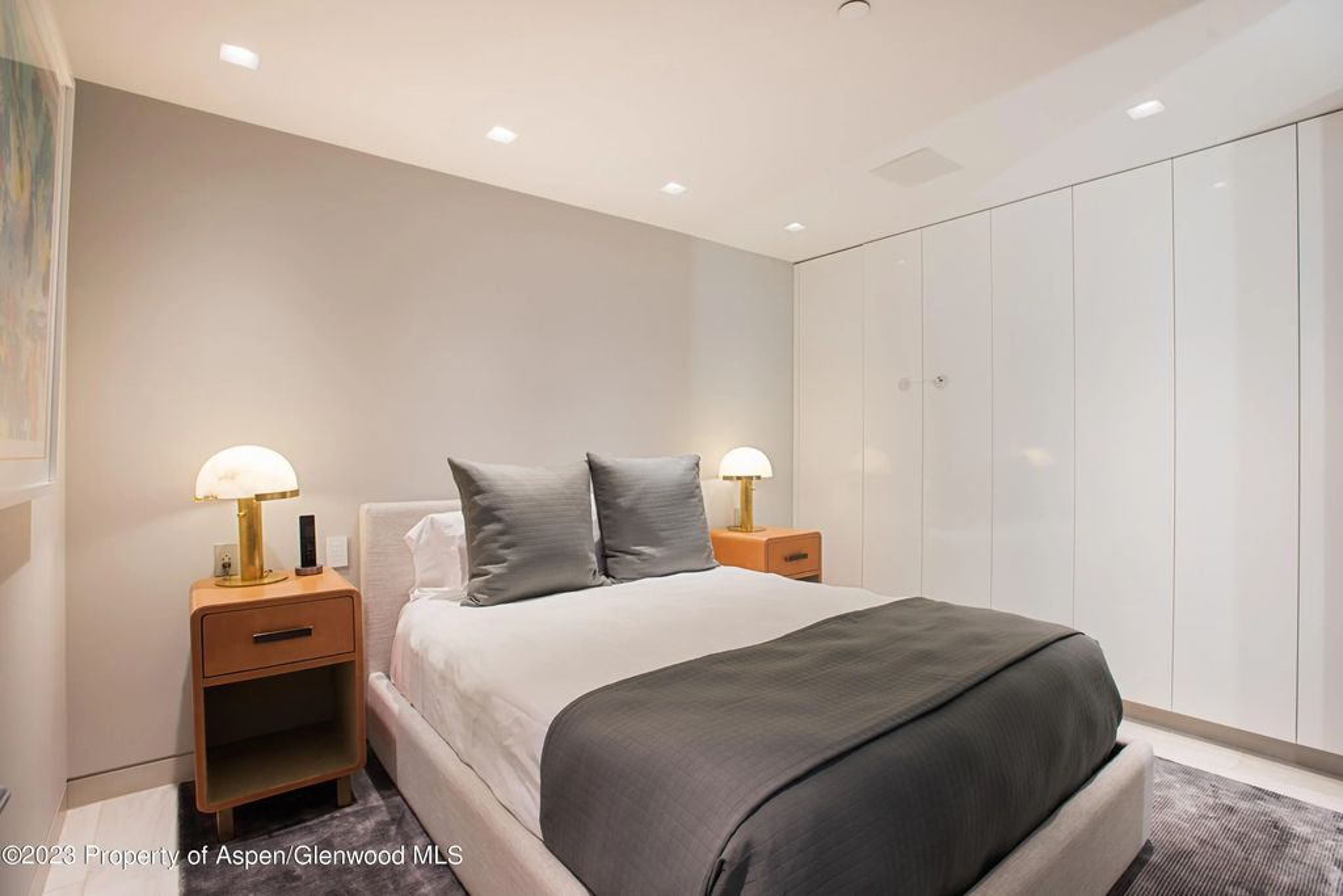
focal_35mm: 17
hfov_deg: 93.3
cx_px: 672
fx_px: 634
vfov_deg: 70.5
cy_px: 448
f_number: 7.1
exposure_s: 1/5
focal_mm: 17
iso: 500
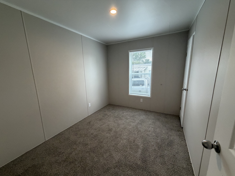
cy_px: 88
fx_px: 95
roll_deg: +2.0
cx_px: 118
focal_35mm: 14
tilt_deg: -12.0
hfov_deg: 102.1
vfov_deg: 85.7
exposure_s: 1/120
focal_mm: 2.22
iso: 250
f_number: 2.2
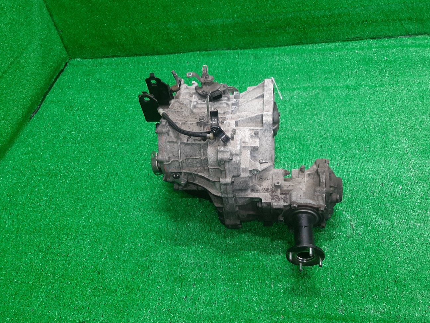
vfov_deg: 48.2
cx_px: 223
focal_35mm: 29
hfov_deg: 61.6
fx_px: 360
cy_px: 171
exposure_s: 1/50
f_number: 1.7
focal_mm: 3.93
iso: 107
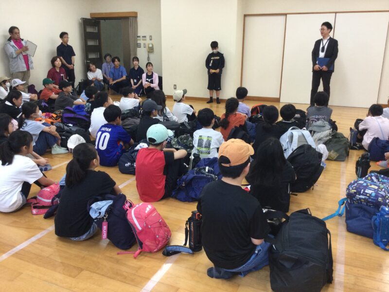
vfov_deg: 45.4
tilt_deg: -17.1
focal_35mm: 31
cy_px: 146
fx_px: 348
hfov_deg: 58.4
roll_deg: -1.0
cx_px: 194
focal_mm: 3.3
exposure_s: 1/30
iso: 80
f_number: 2.4
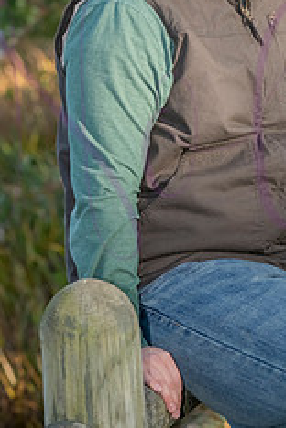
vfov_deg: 10.1
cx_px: 216
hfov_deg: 6.8
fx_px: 2407
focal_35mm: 202
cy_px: 20
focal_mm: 105
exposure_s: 1/800
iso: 640
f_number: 6.3
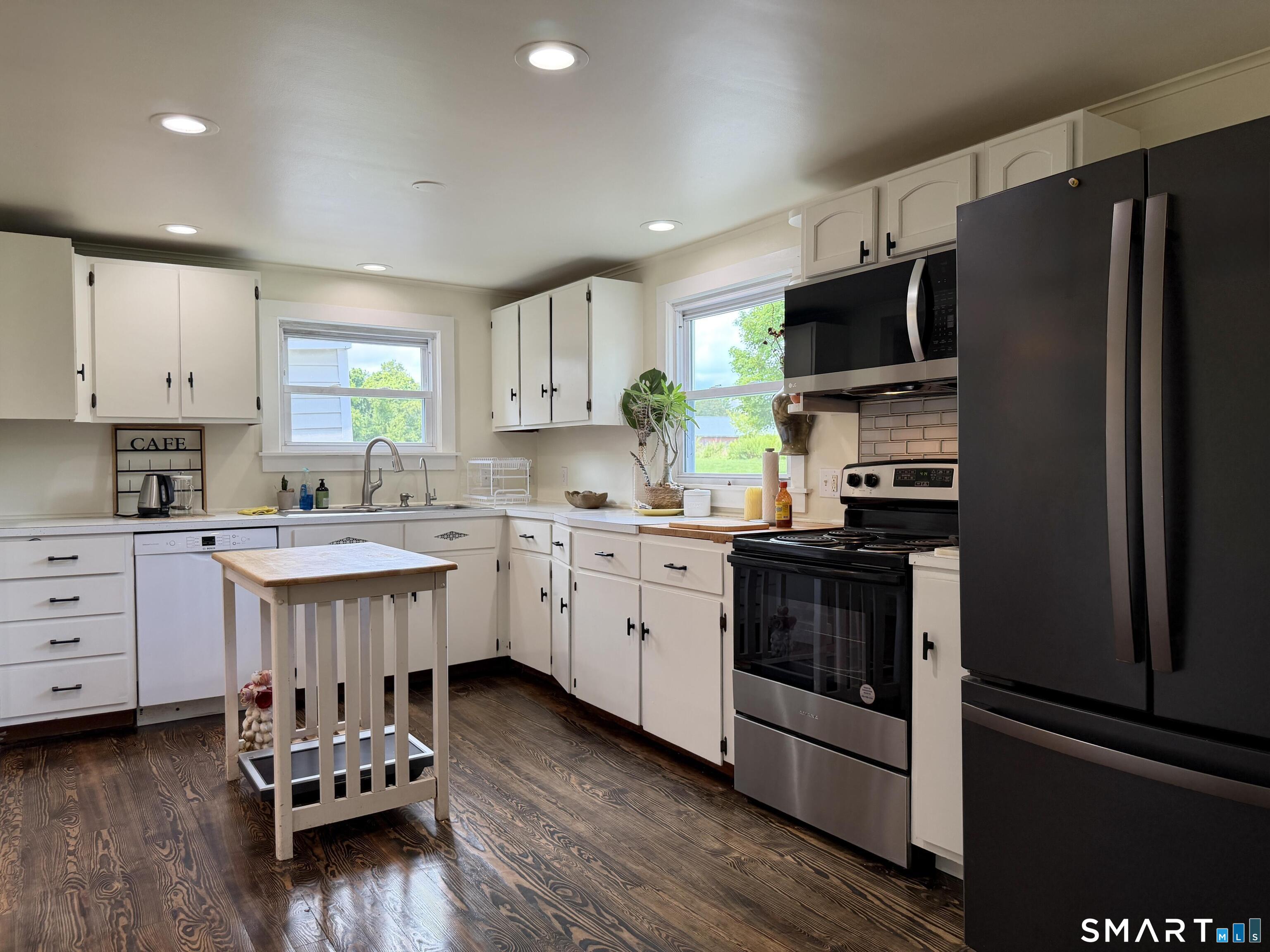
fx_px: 881
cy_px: 476
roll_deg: +0.8
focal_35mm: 24
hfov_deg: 71.6
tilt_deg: -1.6
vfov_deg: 56.8
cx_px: 635
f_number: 1.78
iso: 200
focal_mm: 6.76
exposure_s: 1/132
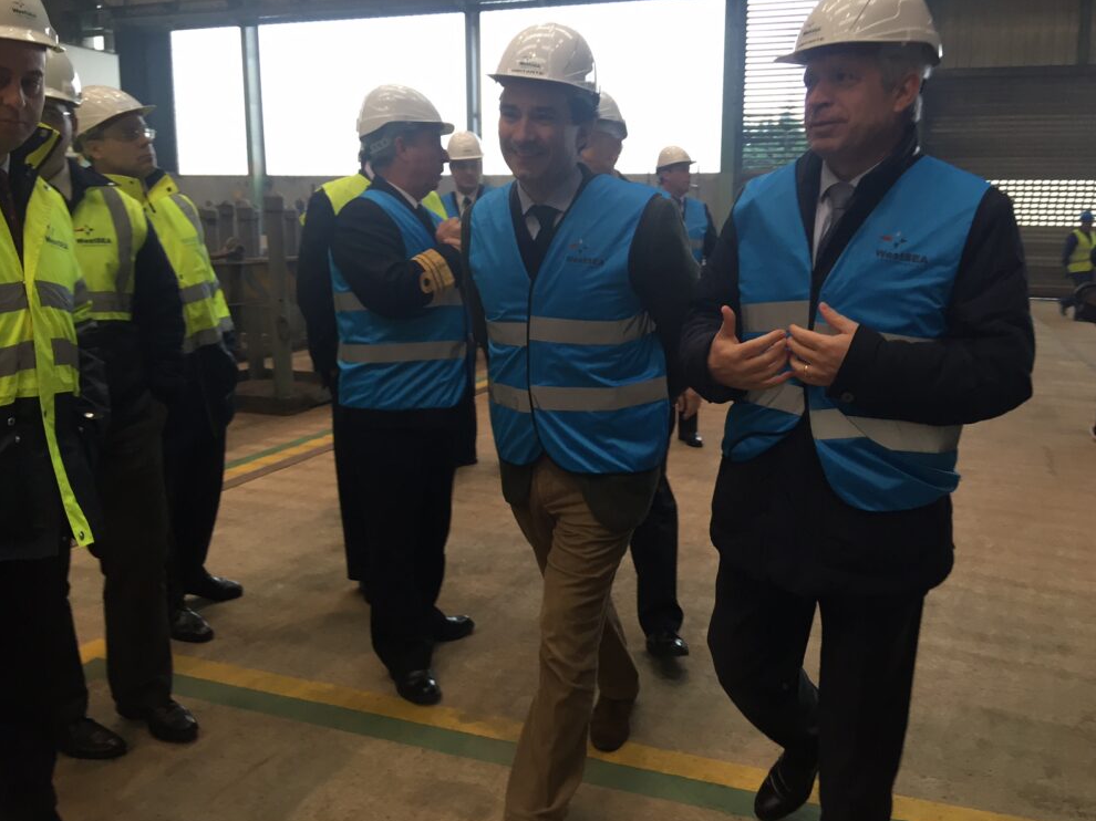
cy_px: 404
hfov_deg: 60.0
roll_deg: -3.4
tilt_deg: -9.3
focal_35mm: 30
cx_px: 565
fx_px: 950
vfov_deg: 46.8
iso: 40
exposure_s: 1/33
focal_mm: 4.15
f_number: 2.2
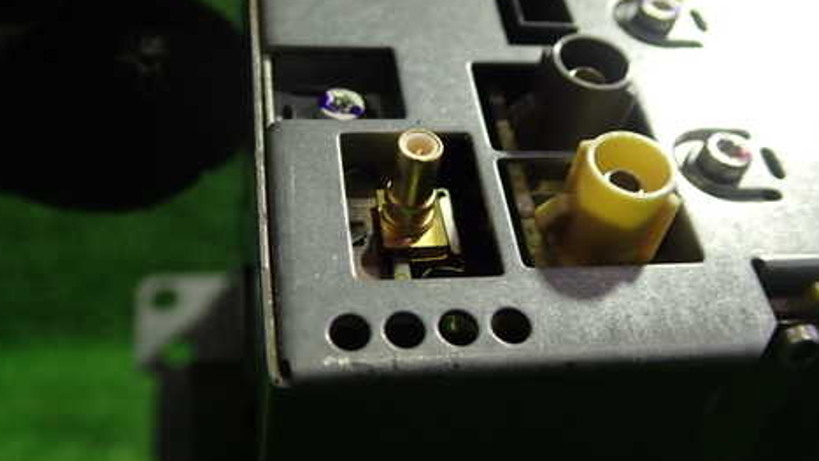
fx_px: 912
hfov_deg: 48.3
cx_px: 416
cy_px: 191
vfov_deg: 28.3
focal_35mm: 42
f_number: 2.3
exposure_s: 1/40
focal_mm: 5.4
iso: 200
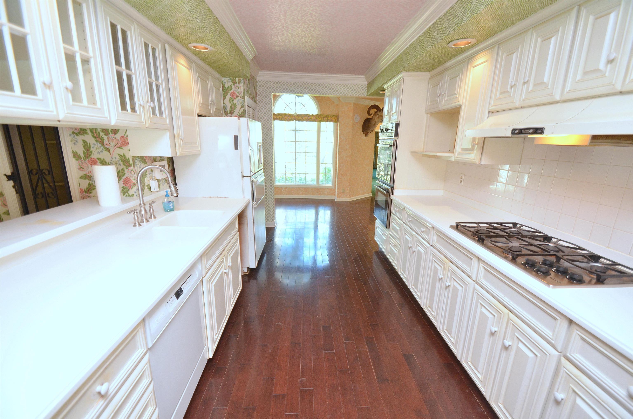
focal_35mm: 15
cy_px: 210
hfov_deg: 100.5
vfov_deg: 77.1
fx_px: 263
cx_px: 316
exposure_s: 1/60
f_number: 4
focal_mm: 10
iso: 800
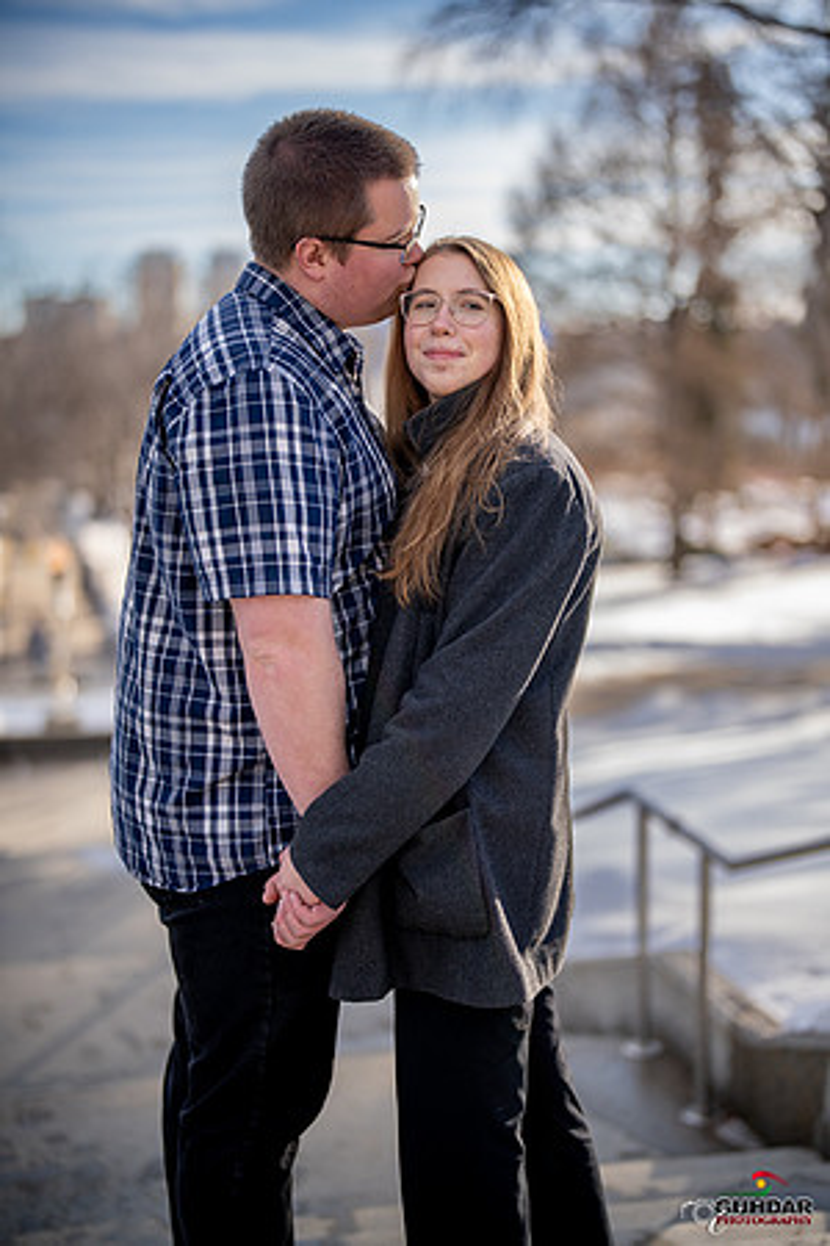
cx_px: 415
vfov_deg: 39.6
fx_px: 1729
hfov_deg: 27.0
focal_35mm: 50
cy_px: 623
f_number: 1.2
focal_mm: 50
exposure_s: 1/6400
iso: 250
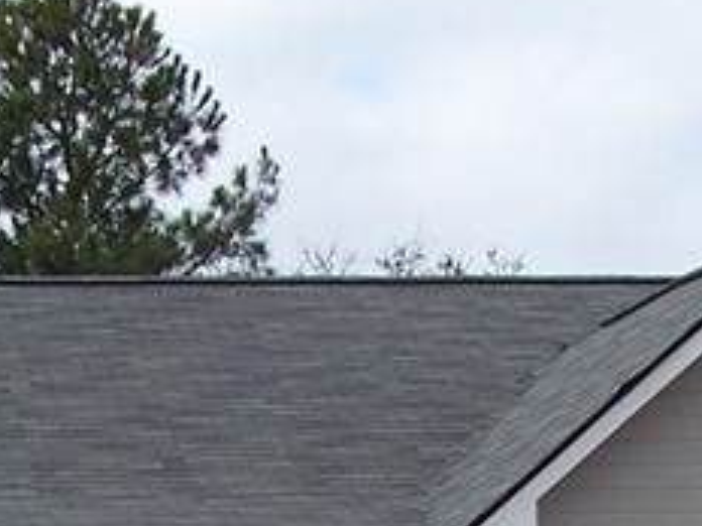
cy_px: 1070
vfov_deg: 8.4
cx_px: 272
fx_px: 3407
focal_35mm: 168
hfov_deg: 11.8
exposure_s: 1/500
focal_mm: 6.3
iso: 80
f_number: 4
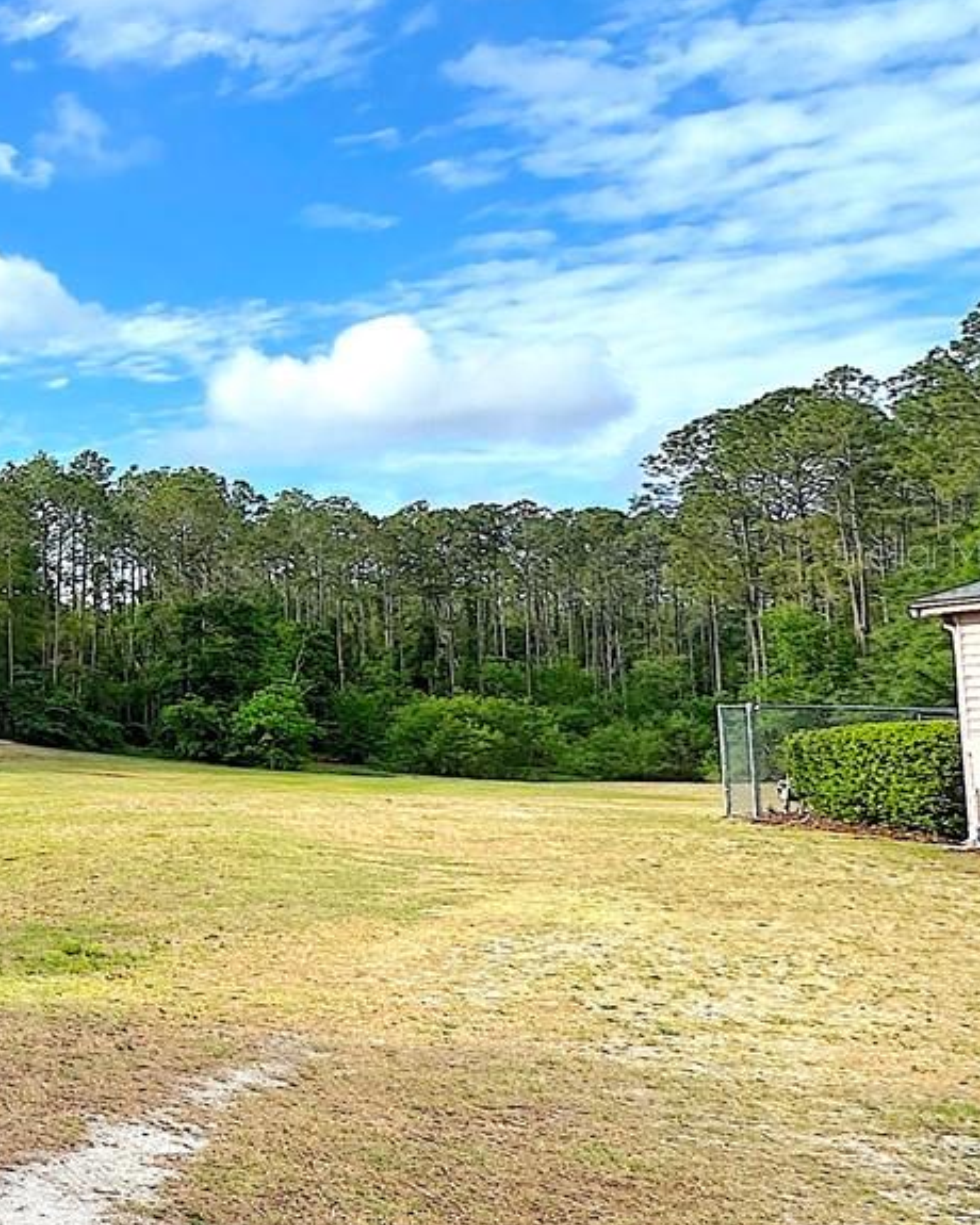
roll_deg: -1.9
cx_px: -671
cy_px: 552
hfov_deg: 24.2
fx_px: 1378
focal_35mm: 38
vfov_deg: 47.9
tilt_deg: +6.1
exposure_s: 1/1511
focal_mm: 2.22
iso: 50
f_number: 2.2
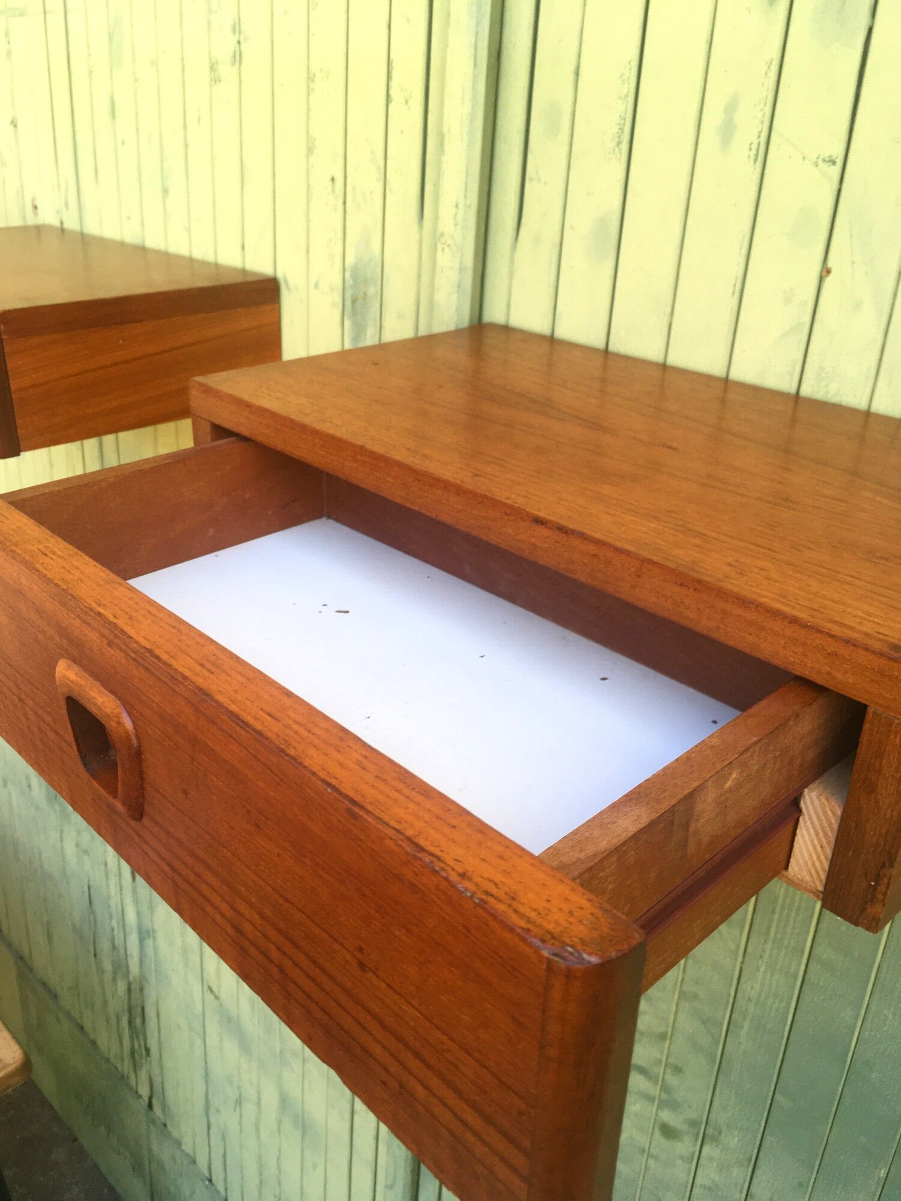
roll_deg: -2.3
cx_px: 450
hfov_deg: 48.2
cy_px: 600
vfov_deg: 61.7
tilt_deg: -24.2
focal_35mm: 29
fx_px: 1006
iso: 40
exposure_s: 1/100
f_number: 2.2
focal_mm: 4.15
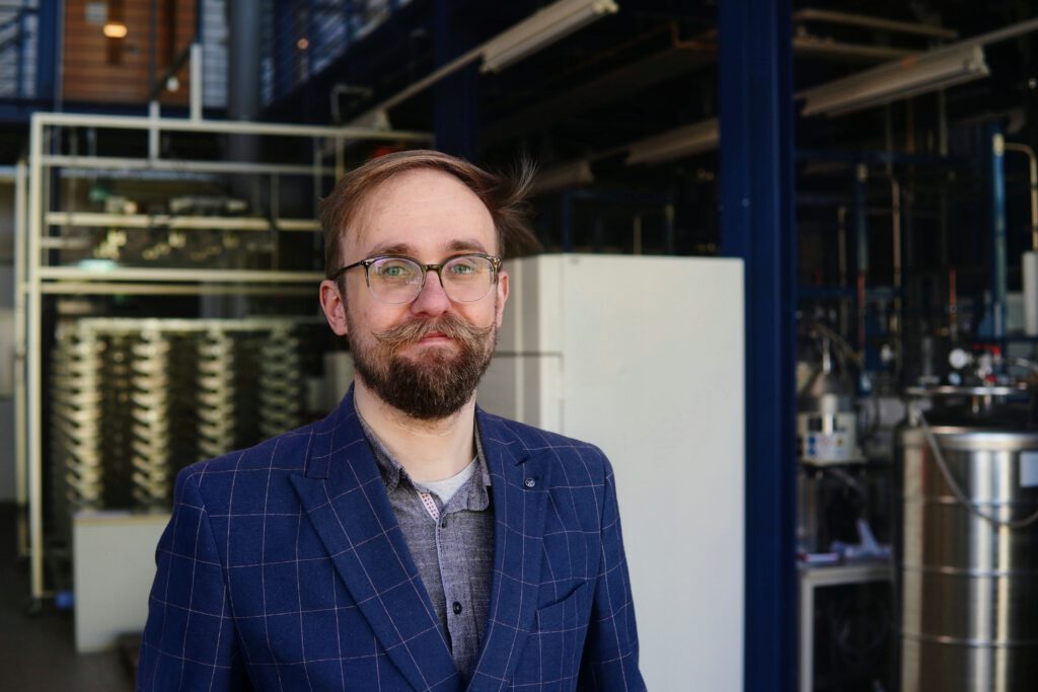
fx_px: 1298
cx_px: 519
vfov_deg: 29.9
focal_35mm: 45
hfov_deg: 43.6
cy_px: 346
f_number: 3.2
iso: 100
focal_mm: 30
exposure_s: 1/125
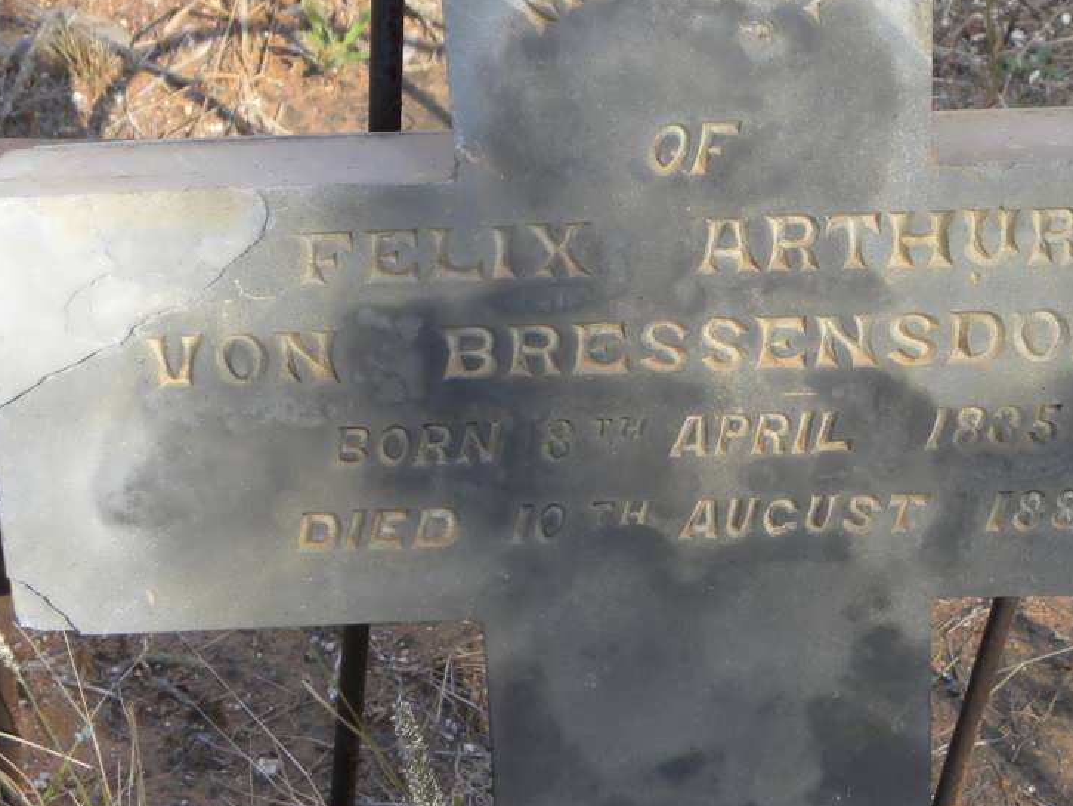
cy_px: 232
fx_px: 2357
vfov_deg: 19.3
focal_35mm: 76
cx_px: 714
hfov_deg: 25.5
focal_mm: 8.2
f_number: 3.2
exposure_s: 1/66.3
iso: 77
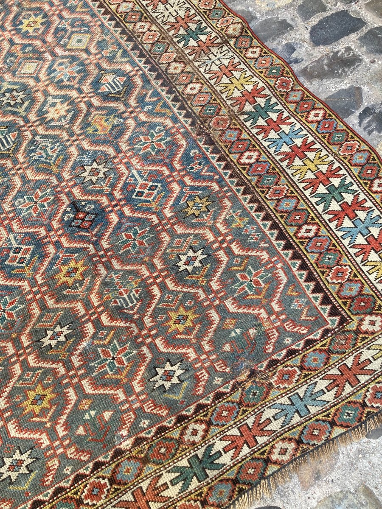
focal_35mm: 28
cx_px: 191
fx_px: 412
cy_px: 254
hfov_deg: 49.7
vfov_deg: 63.4
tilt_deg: -64.5
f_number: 1.8
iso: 50
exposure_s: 1/121
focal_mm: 3.99
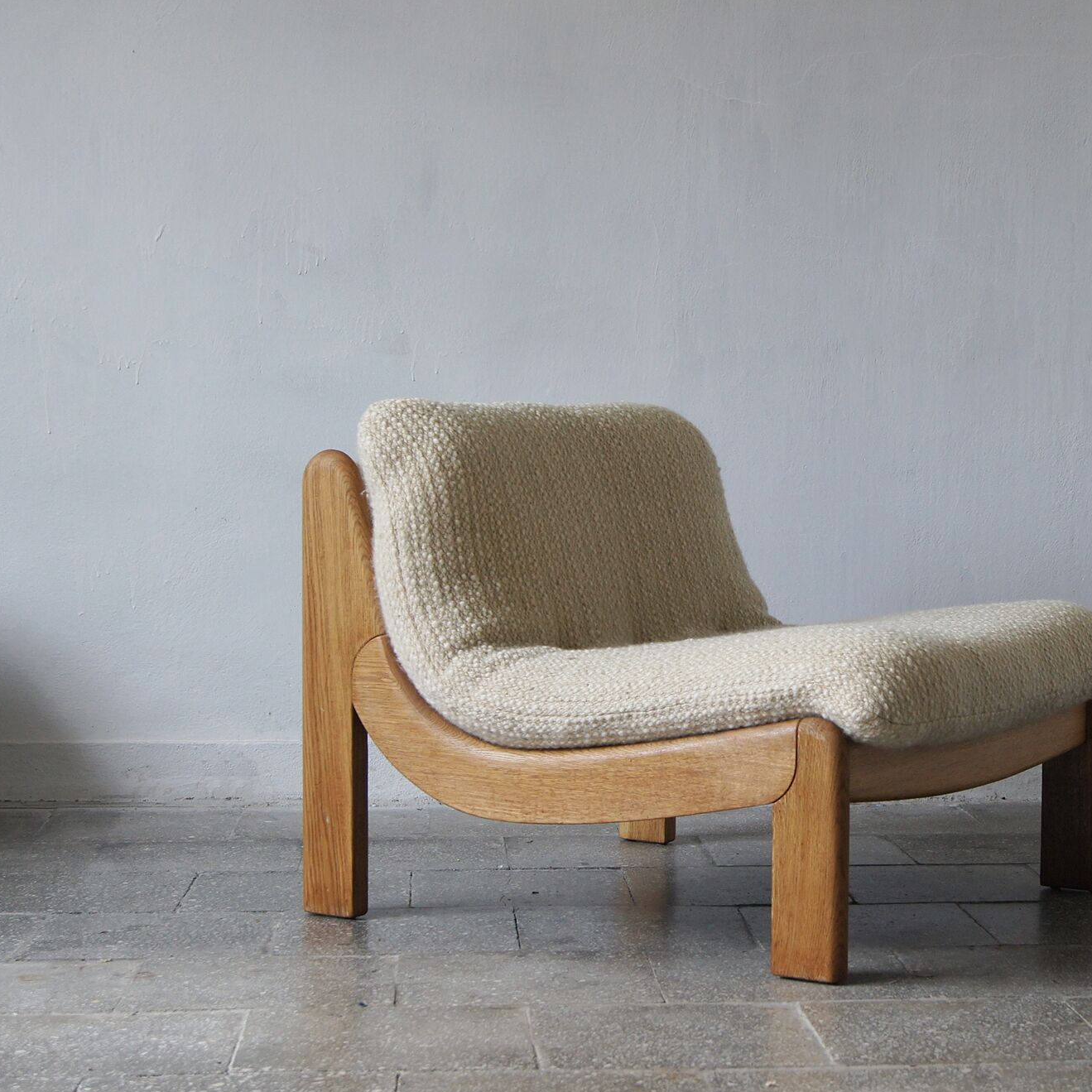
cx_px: 806
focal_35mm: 68
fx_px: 2414
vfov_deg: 25.5
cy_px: 548
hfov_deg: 25.2
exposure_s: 1/50
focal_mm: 35
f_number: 5.6
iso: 400
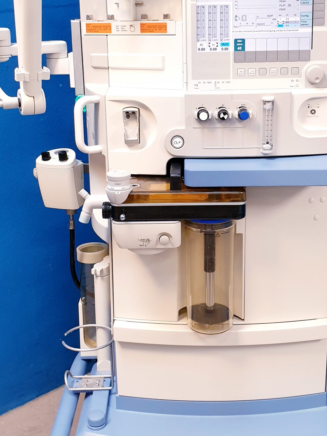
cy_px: 162
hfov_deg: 29.6
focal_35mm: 49
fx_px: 617
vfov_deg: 38.6
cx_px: 189
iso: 250
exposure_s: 1/50
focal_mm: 4.3
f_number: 2.4
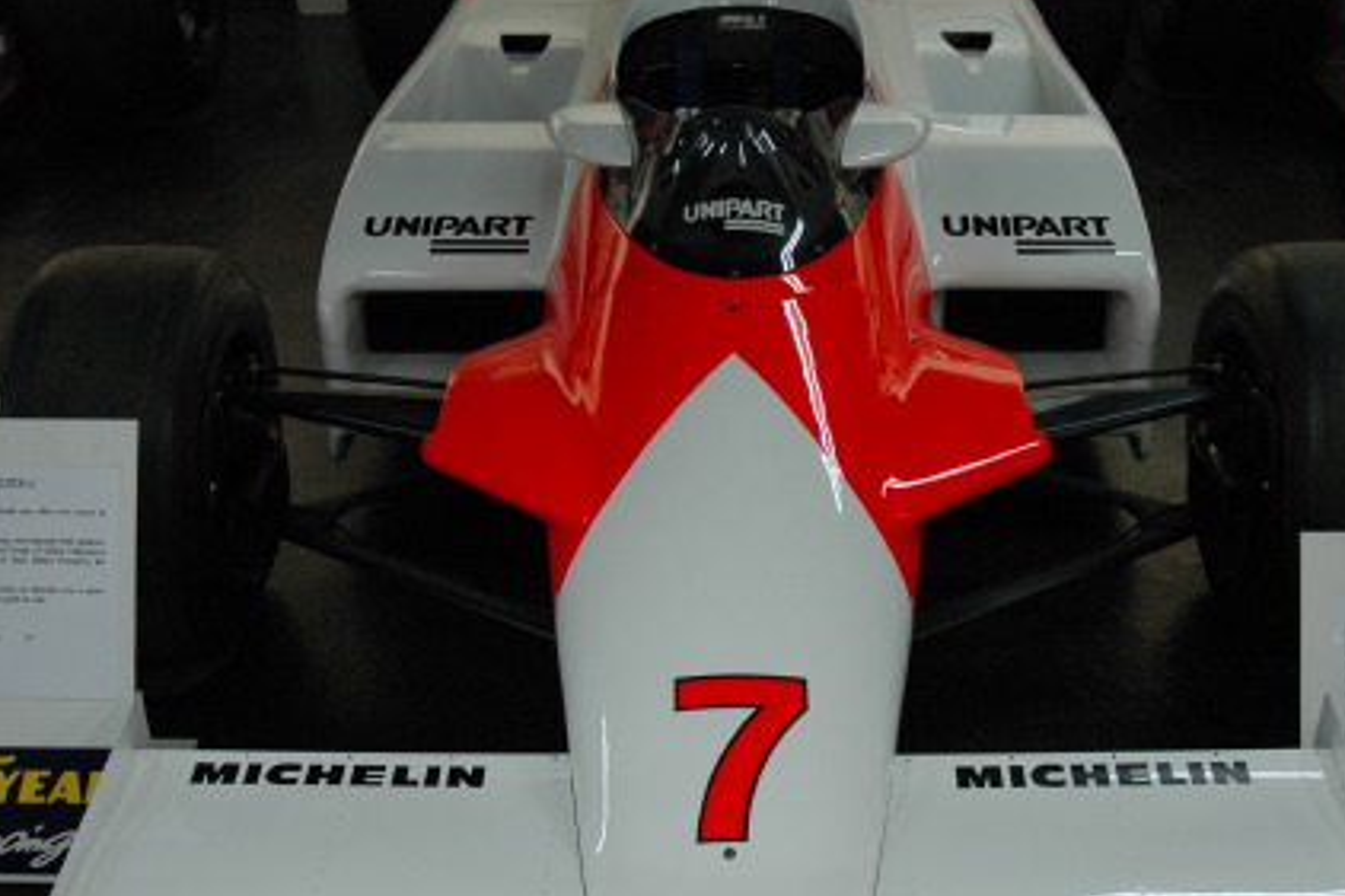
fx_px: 1867
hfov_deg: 39.5
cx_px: 759
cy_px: 356
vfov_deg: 26.9
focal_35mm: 50
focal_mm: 22
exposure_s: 1/125
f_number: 3.8
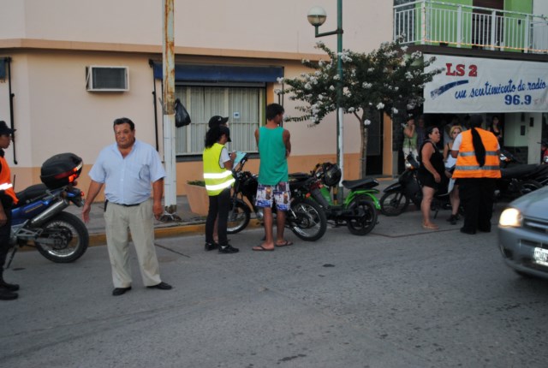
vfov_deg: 32.1
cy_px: 184
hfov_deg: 46.3
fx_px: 641
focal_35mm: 42
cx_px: 274
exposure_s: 1/50
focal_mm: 28
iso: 400
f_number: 4.5
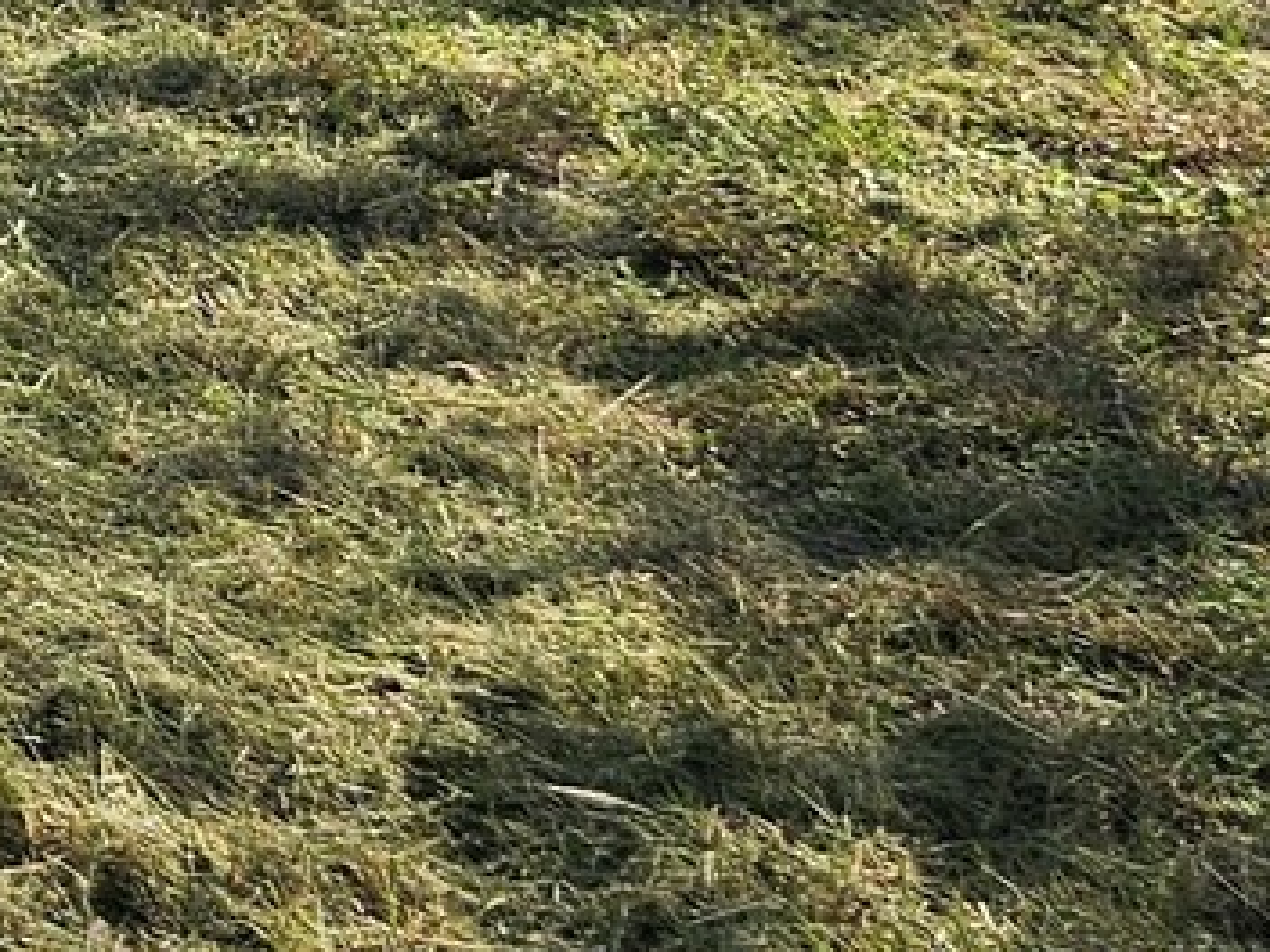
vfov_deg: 9.7
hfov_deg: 12.0
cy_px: -1363
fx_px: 4916
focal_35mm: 134
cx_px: -1746
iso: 10
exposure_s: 1/316
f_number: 1.7
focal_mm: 6.3
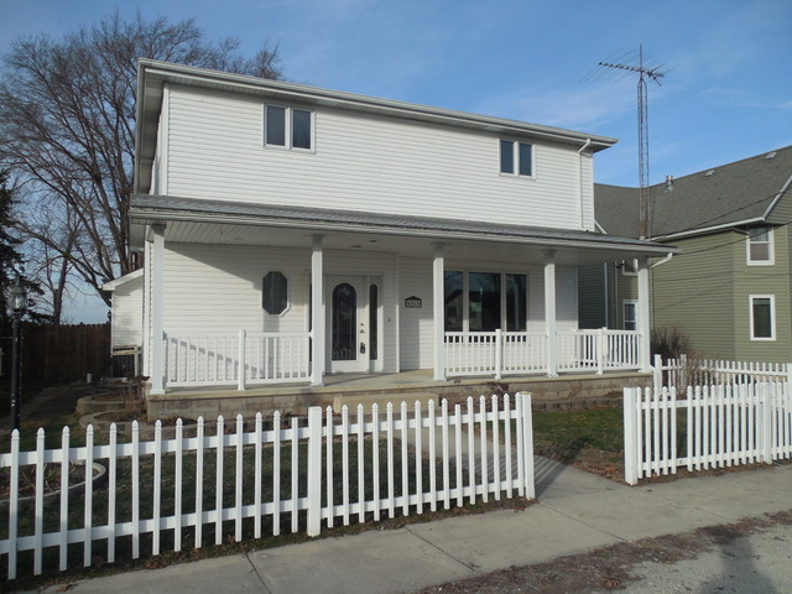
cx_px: 396
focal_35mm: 25
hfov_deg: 69.4
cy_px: 297
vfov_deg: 54.9
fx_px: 572
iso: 125
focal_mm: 4.5
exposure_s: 1/400
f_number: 6.6
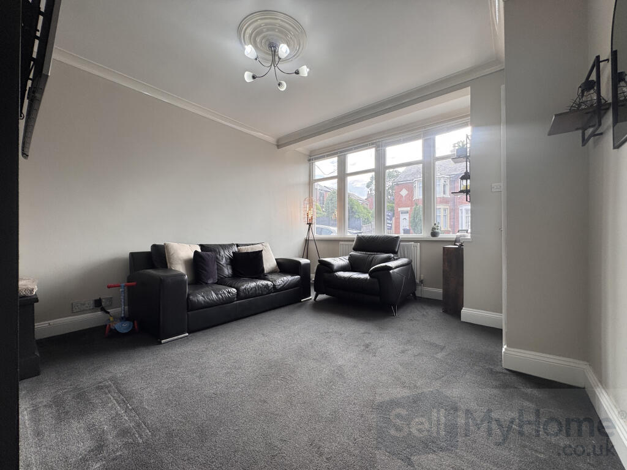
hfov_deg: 102.1
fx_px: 254
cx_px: 314
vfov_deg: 85.7
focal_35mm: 14
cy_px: 235
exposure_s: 1/168
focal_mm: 2.22
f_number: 2.2
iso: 40
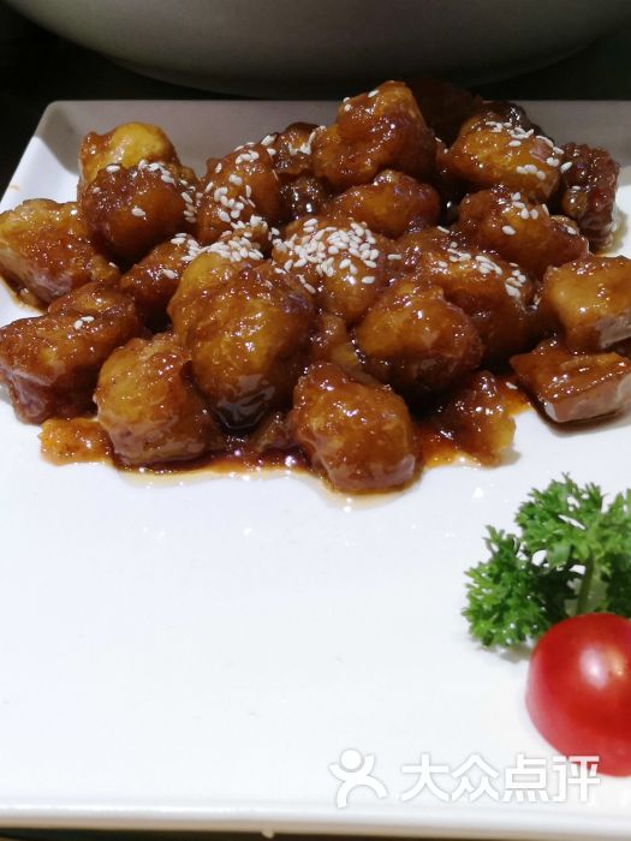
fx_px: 1556
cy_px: 420
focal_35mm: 64
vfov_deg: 30.3
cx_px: 316
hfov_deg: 22.9
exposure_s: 1/33.3
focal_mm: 3.95
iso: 160
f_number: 1.6
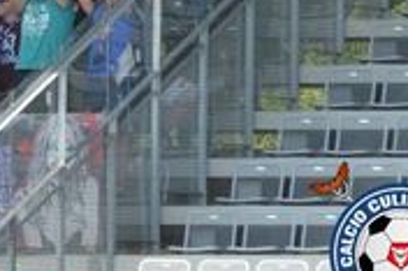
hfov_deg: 2.1
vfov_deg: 1.4
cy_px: -76
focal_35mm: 972
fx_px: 11006
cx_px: -134
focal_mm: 200
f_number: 9
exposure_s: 1/2000
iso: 2000
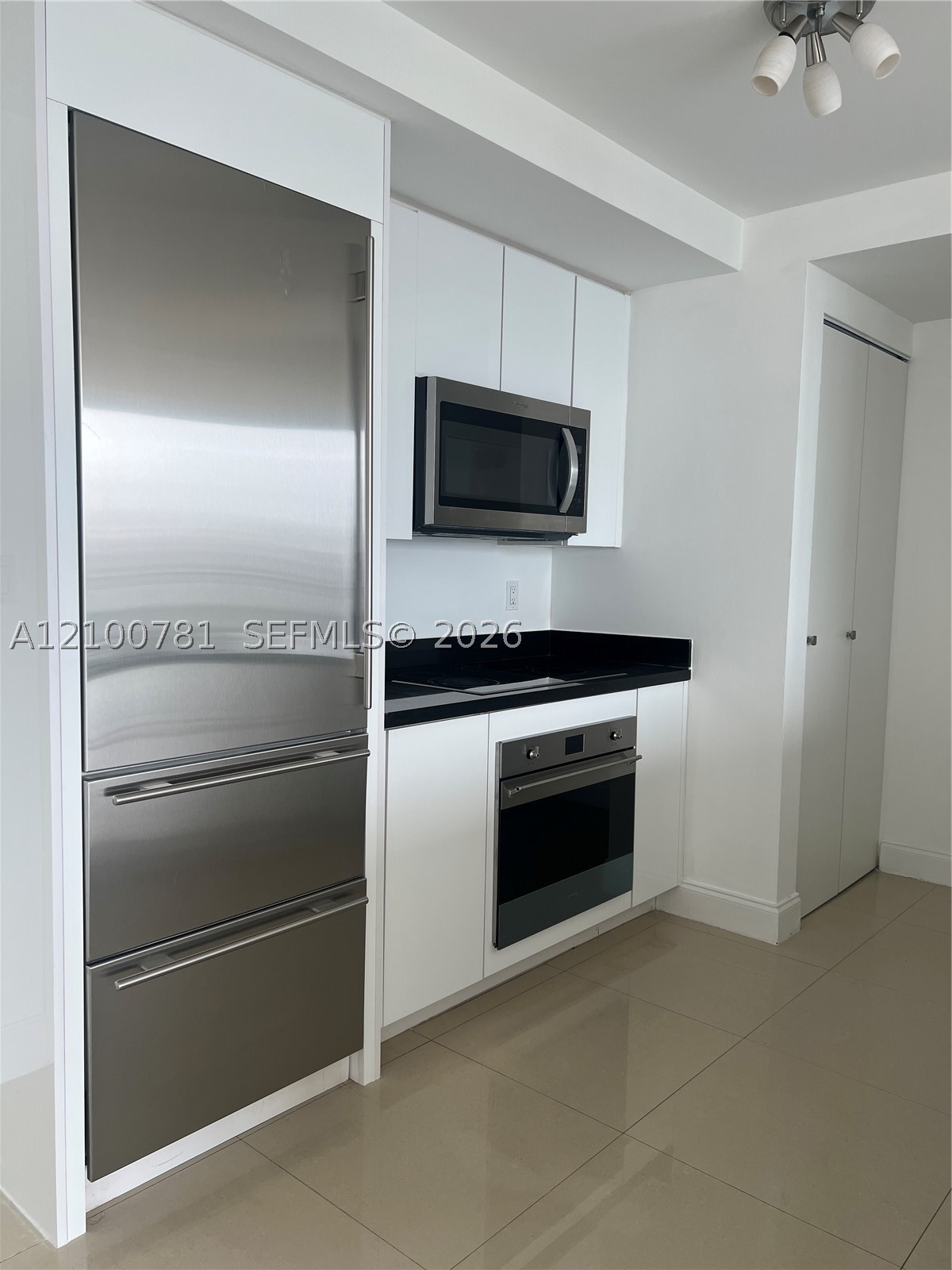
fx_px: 953
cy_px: 635
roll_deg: -0.3
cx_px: 476
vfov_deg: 67.3
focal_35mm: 26
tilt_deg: -4.8
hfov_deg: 53.1
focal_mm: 5.7
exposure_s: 1/339
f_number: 1.5
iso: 50
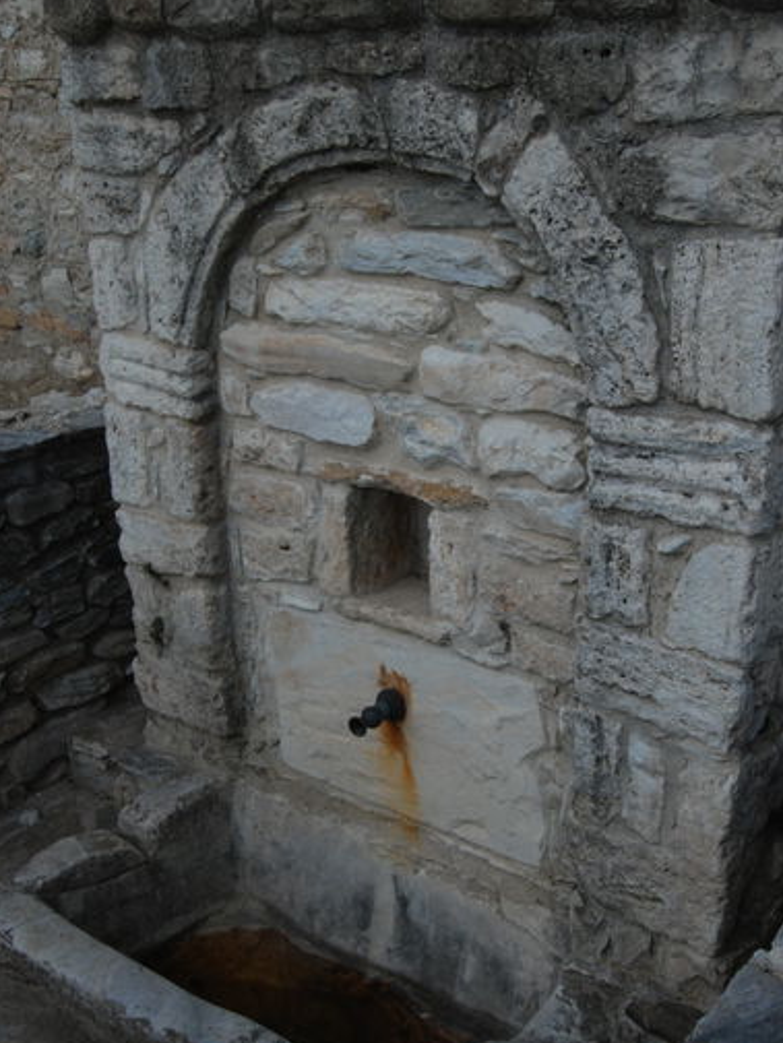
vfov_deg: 45.7
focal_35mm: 41
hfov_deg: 35.1
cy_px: 575
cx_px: 457
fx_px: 1236
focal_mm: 20
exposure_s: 1/800
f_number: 14
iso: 400
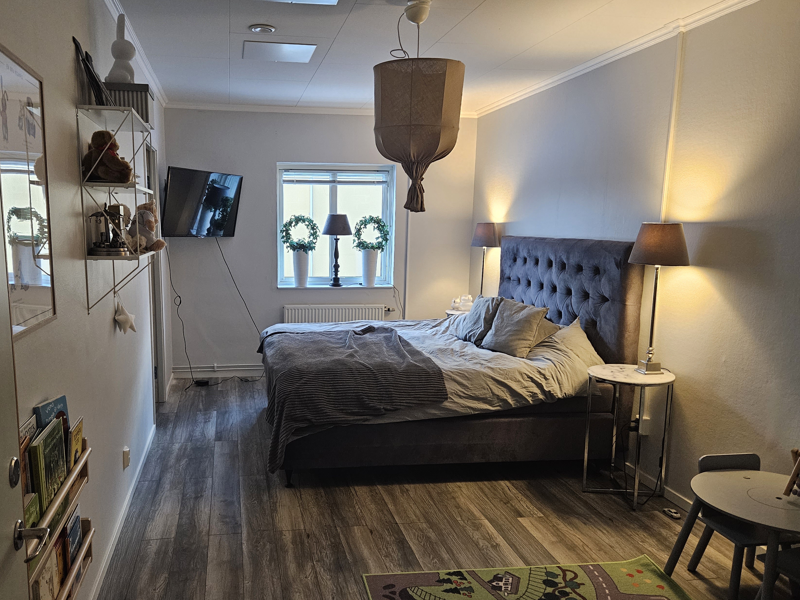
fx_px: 647
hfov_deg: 63.0
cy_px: 325
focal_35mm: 28
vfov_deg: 49.7
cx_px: 327
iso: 500
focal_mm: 5.4
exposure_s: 1/100
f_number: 1.8
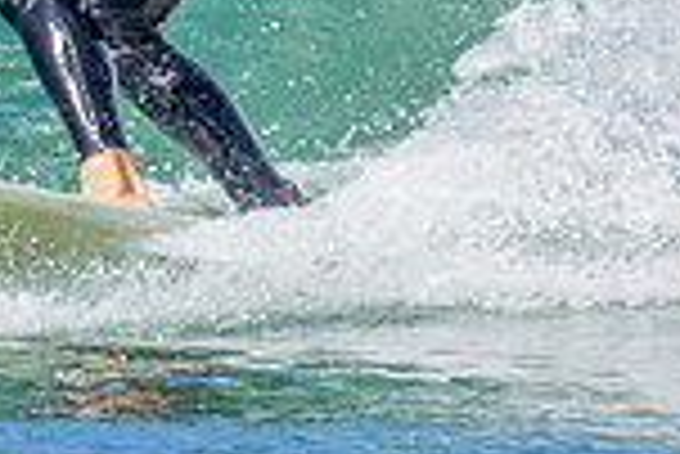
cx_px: -540
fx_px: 70522
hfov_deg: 0.6
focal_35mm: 3730
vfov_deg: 0.4
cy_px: -430
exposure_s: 1/1600
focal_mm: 800
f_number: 11
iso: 2800
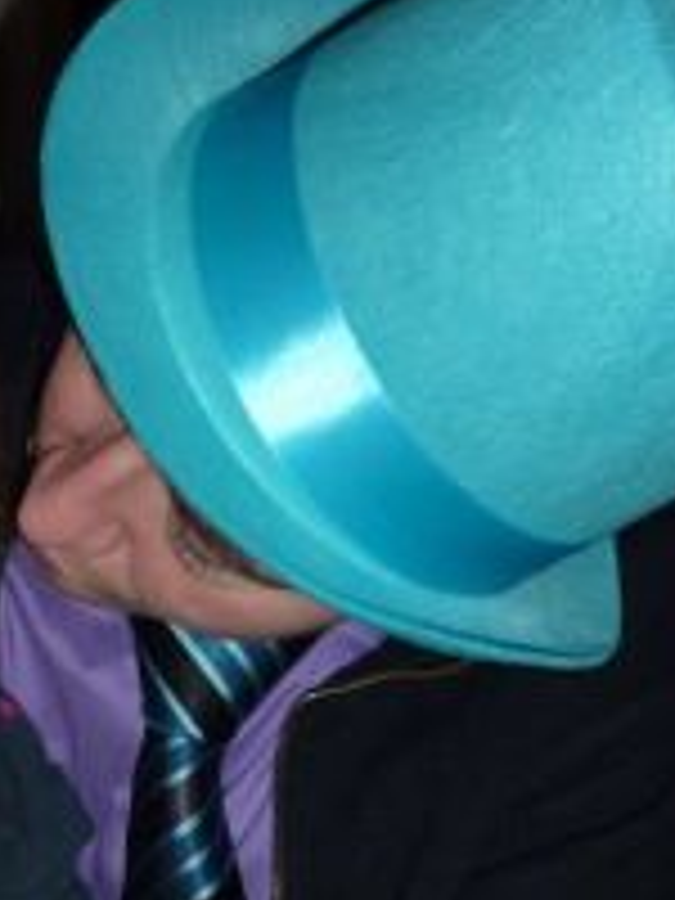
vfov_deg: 24.4
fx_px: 1950
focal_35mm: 75
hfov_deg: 19.0
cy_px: 972
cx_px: -40
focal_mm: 4.1
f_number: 3.3
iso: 100
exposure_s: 1/125
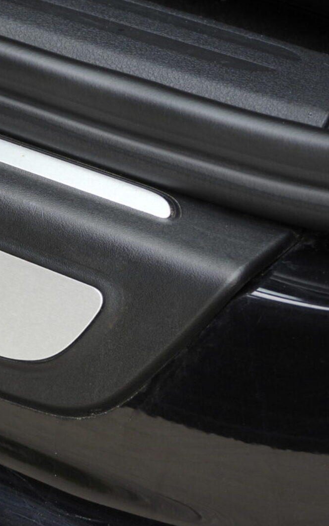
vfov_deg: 14.4
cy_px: 280
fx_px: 2081
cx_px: -66
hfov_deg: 8.9
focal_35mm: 145
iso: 110
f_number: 3.5
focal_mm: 16.3
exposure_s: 1/60
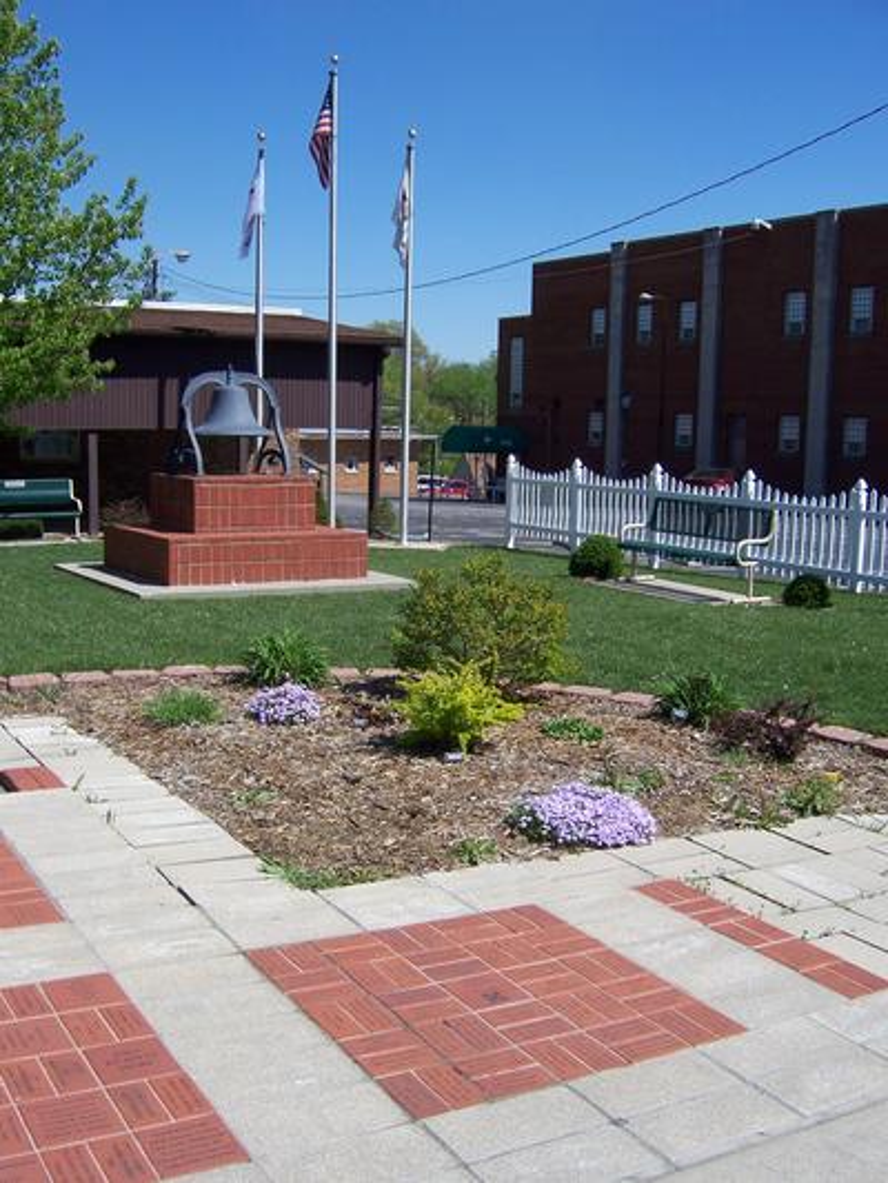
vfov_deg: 51.3
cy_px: 592
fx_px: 1231
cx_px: 444
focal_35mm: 36
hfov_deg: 39.7
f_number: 4.5
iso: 80
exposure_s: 1/640
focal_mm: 6.2
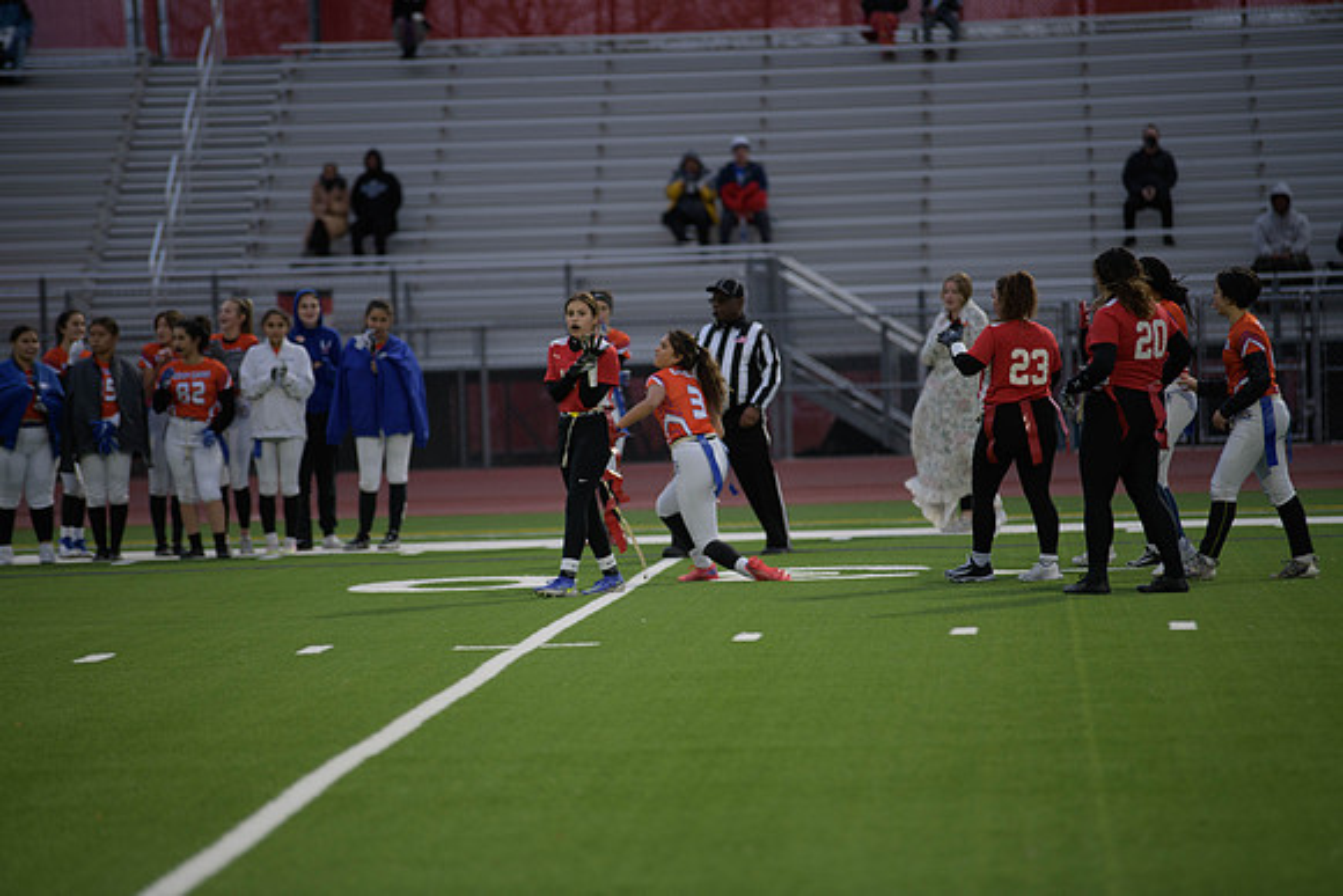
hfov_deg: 10.3
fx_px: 7463
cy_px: 448
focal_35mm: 200
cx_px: 672
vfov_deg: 6.9
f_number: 2.8
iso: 320
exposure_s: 1/200
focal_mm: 200
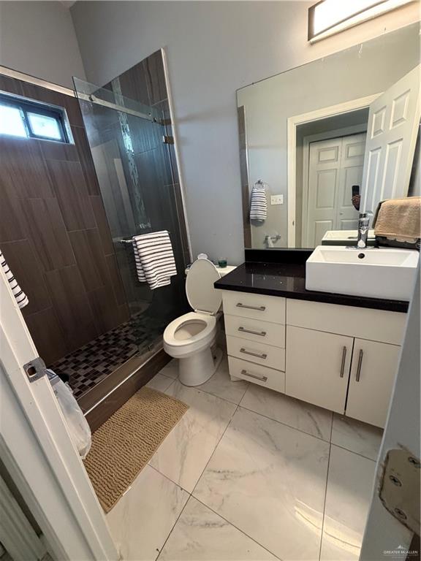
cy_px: 280
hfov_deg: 85.7
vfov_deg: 102.1
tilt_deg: -18.6
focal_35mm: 14
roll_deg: +6.4
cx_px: 210
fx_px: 227
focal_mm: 2.22
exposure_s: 1/60
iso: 500
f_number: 2.2
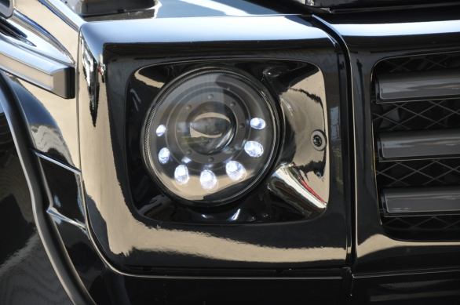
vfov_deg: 8.7
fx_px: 2010
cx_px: 230
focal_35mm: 158
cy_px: 152
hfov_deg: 13.1
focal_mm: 105
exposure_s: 1/100
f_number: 5.6
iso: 800
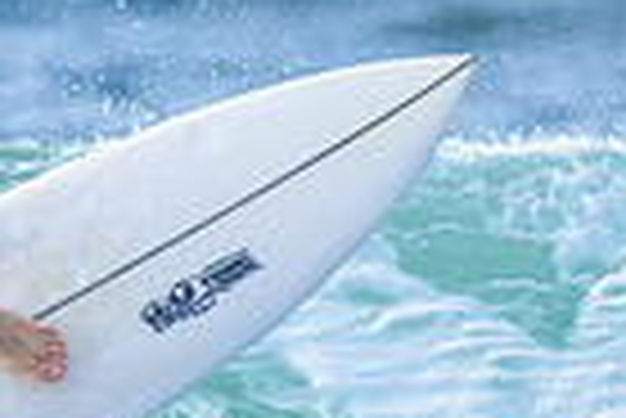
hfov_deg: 0.5
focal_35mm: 4575
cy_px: 917
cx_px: -303
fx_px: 79636
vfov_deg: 0.3
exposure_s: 1/2000
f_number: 6.3
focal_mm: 800
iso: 500
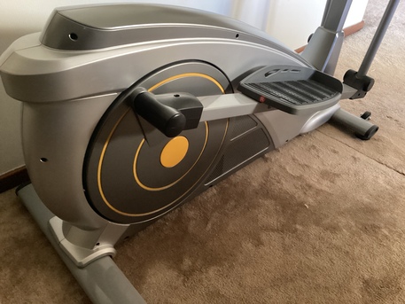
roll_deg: -4.6
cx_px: 202
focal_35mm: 31
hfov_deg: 58.3
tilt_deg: -40.7
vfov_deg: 45.5
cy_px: 152
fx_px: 363
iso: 640
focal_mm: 3.3
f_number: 2.4
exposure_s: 1/24
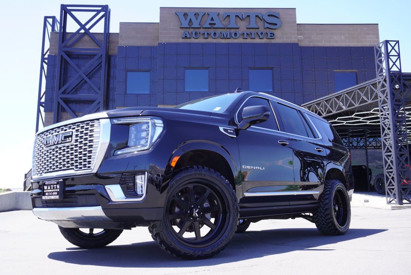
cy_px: 138
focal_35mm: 34
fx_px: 394
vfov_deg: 38.4
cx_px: 206
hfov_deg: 55.1
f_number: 6.3
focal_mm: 23
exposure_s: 1/100
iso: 100
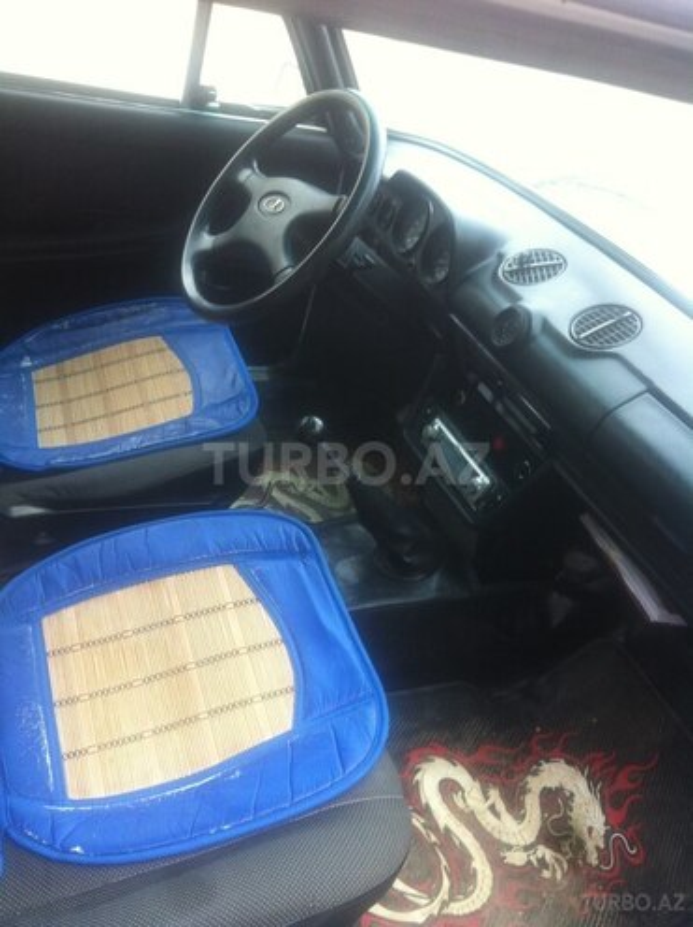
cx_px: 346
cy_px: 464
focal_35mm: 35
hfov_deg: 40.6
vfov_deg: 52.7
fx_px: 936
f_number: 2.8
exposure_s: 1/24
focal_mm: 3.85
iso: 80
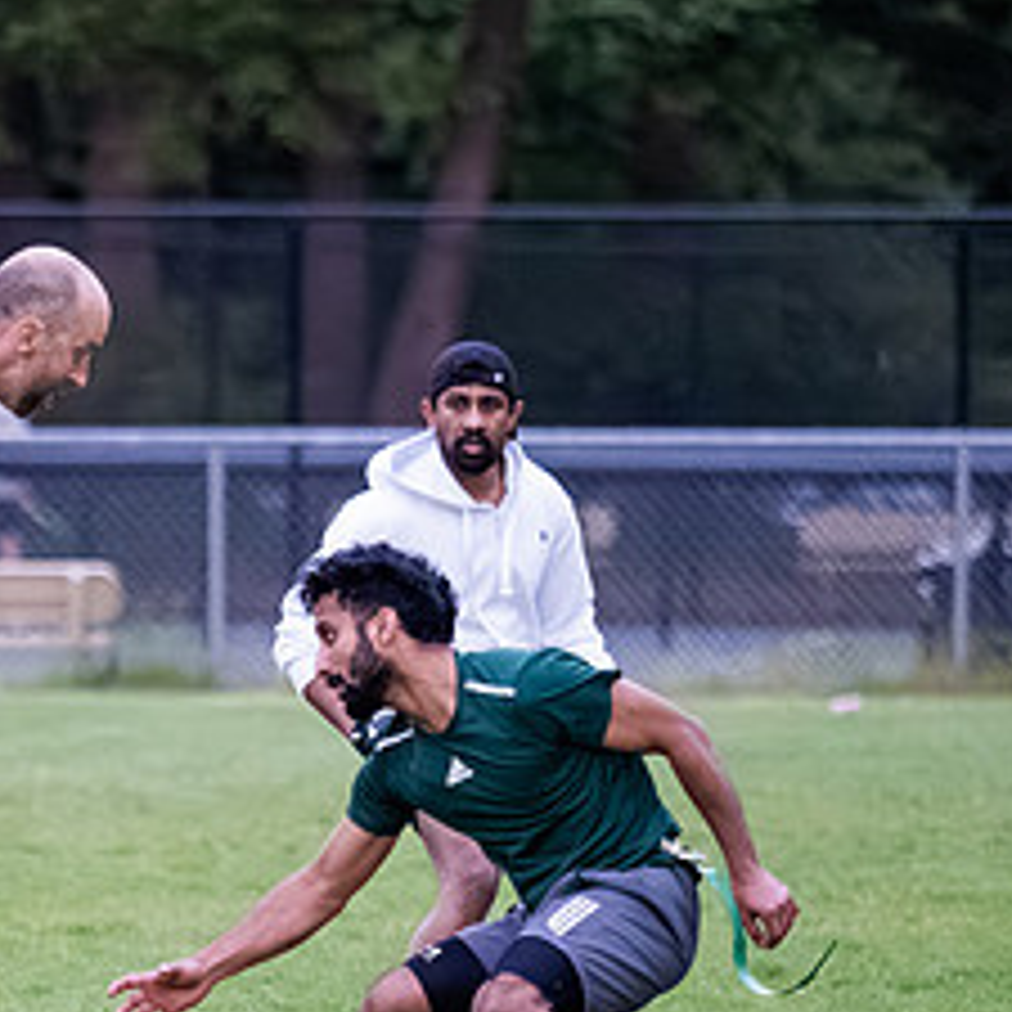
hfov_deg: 2.6
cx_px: -67
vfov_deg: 2.6
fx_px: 22657
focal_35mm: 685
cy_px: 825
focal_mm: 150
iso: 6400
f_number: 2.8
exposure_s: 1/1000
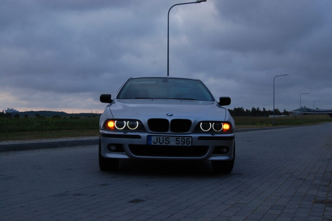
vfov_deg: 26.4
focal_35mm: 51
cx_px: 166
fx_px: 470
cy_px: 110
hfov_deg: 38.9
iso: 400
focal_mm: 34
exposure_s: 1/125
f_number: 8
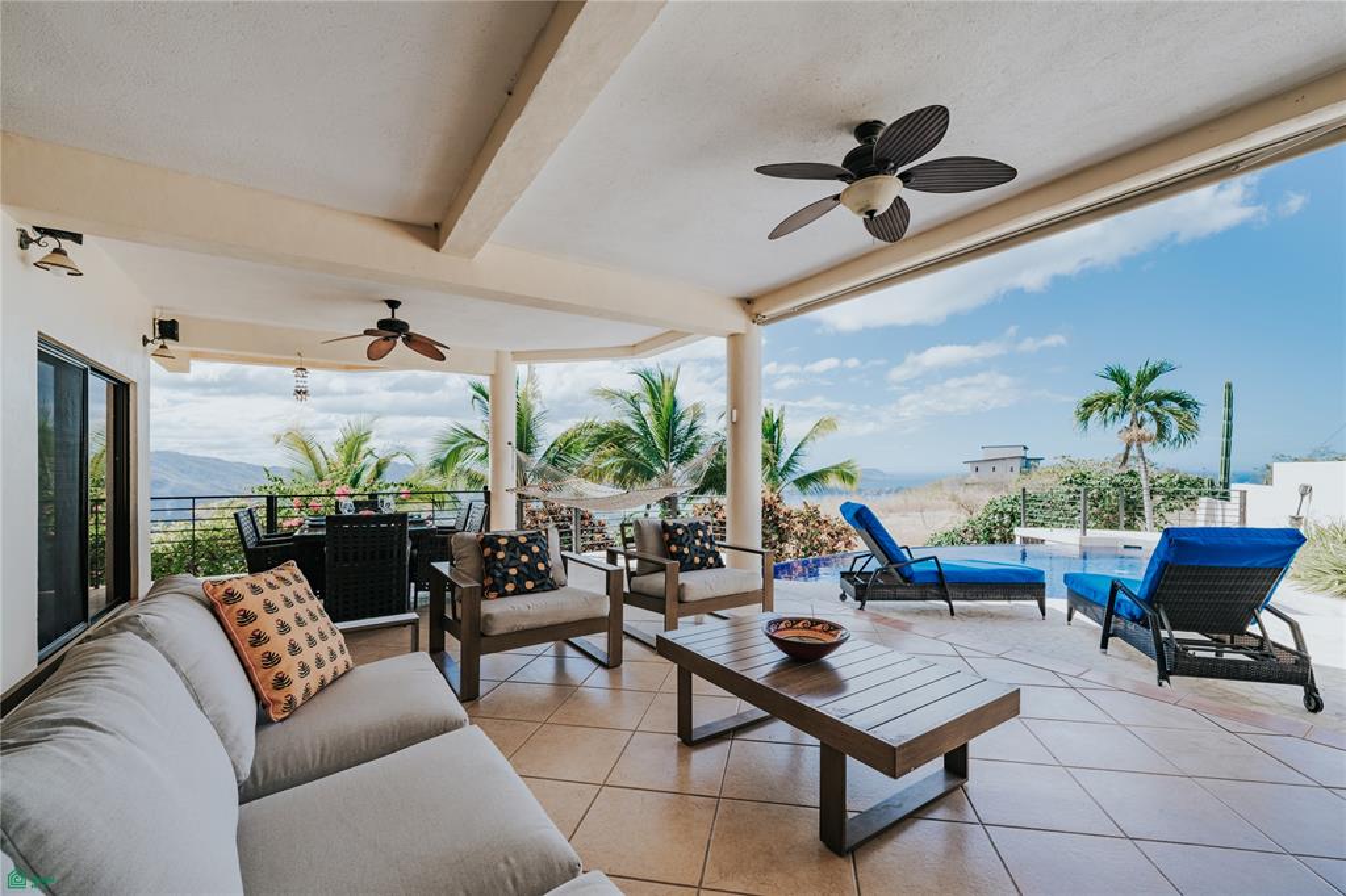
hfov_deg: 104.3
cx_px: 673
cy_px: 448
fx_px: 523
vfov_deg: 81.2
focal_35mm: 14
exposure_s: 1/640
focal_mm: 14
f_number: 8
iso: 100
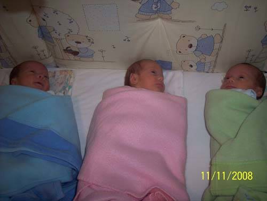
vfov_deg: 36.8
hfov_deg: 47.9
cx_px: 134
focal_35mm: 39
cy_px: 100
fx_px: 301
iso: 100
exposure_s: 1/60
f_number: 2.8
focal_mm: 8
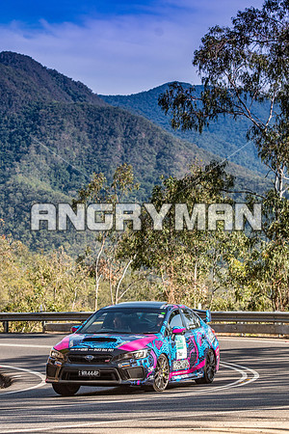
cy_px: 217
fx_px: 1553
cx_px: 144
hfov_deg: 10.6
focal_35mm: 129
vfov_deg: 15.9
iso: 250
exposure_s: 1/2000
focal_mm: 86
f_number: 5
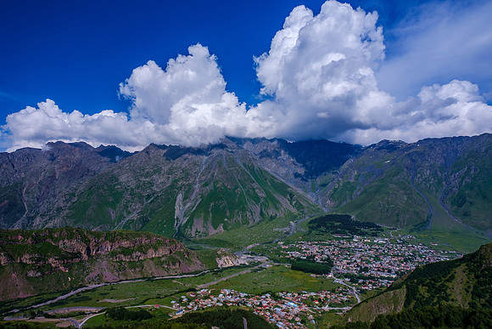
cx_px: 230
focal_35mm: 17
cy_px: 180
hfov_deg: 94.6
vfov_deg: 71.7
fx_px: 226
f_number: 8
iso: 160
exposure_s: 1/200
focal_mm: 10
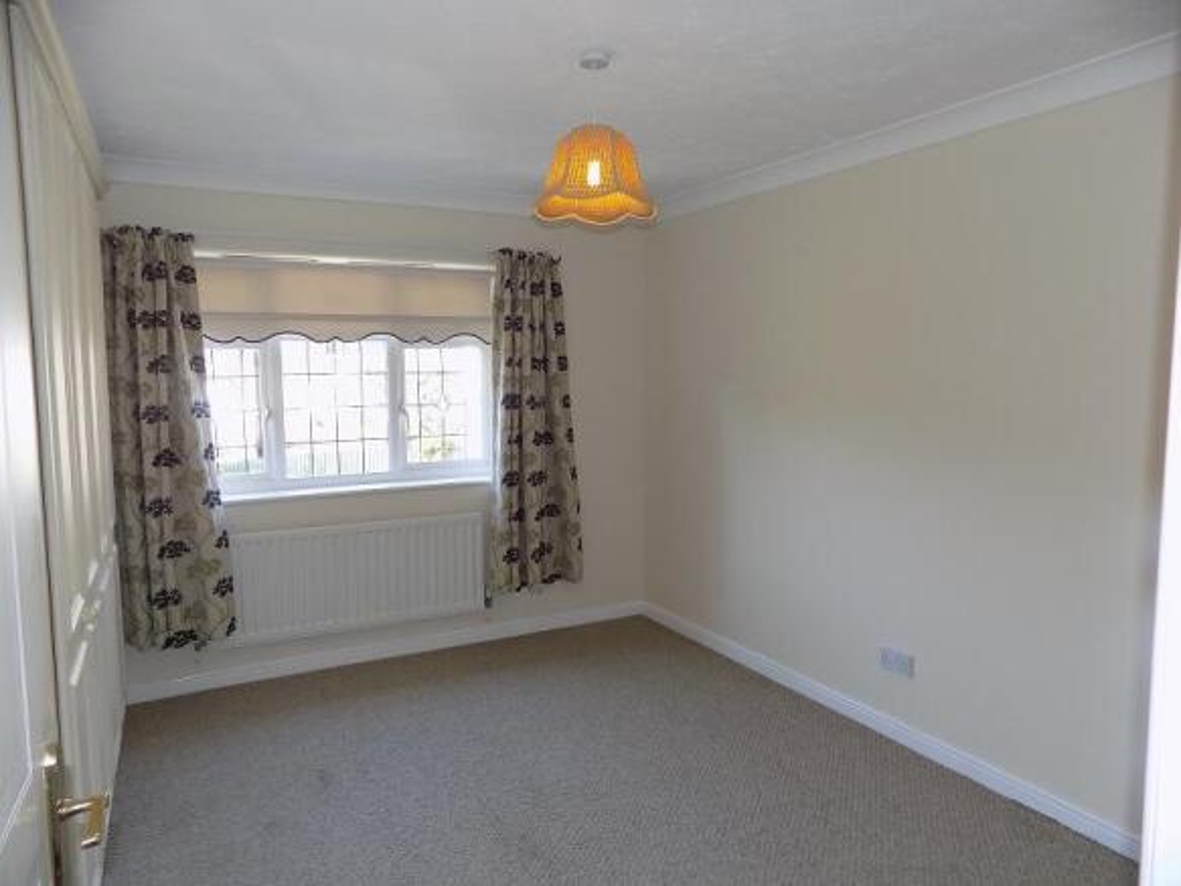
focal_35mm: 23
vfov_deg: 58.9
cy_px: 443
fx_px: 785
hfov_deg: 73.9
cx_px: 590
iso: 125
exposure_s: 1/30
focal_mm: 4
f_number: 3.1
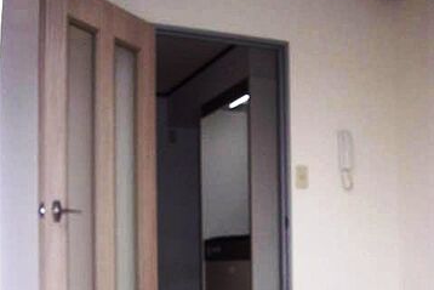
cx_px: 217
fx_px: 639
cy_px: 272
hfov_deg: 37.5
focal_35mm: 53
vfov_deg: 24.6
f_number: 2.8
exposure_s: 1/40
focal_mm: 7.9
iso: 400
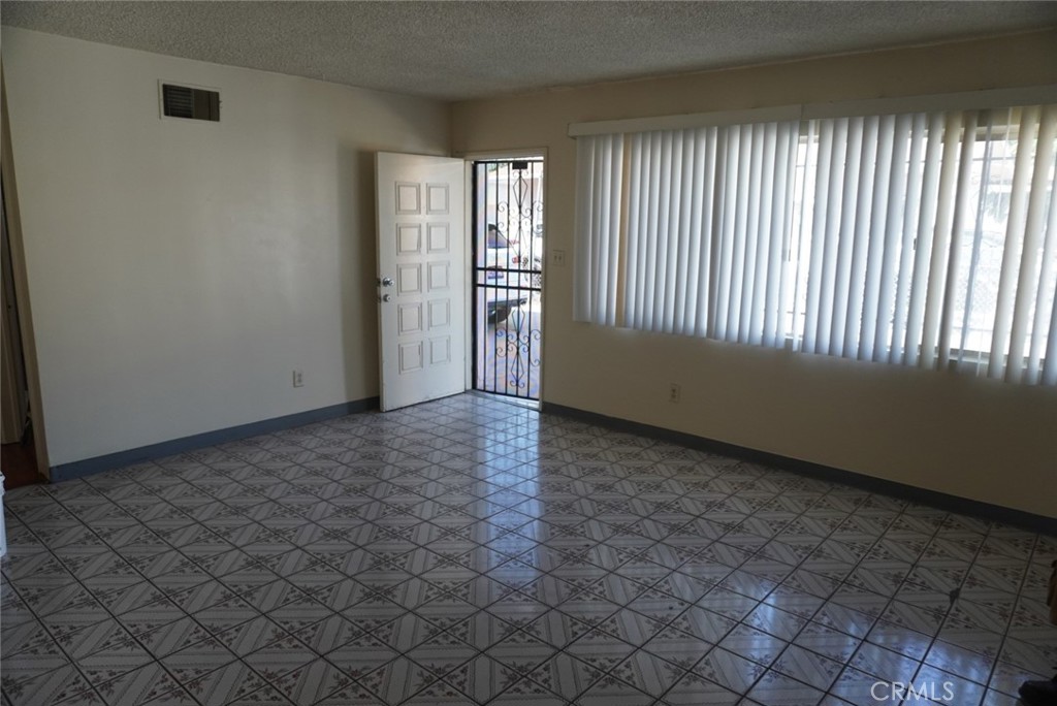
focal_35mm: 24
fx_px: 705
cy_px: 353
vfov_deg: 53.2
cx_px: 528
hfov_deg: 73.7
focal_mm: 16
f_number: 4
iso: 500
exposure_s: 1/160
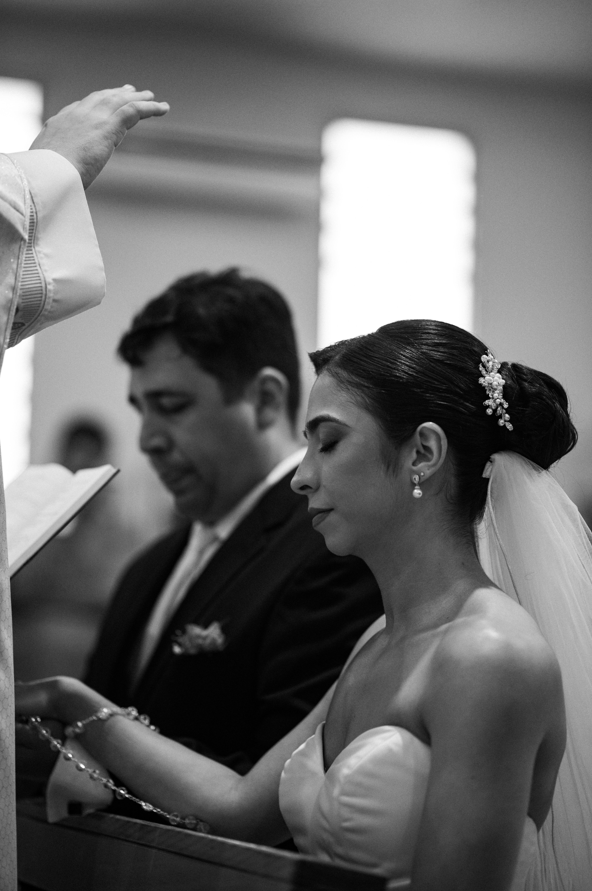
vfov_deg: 23.4
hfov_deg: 15.7
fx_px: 2149
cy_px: 436
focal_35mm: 87
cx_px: 291
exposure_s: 1/320
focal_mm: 85
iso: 2000
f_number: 2
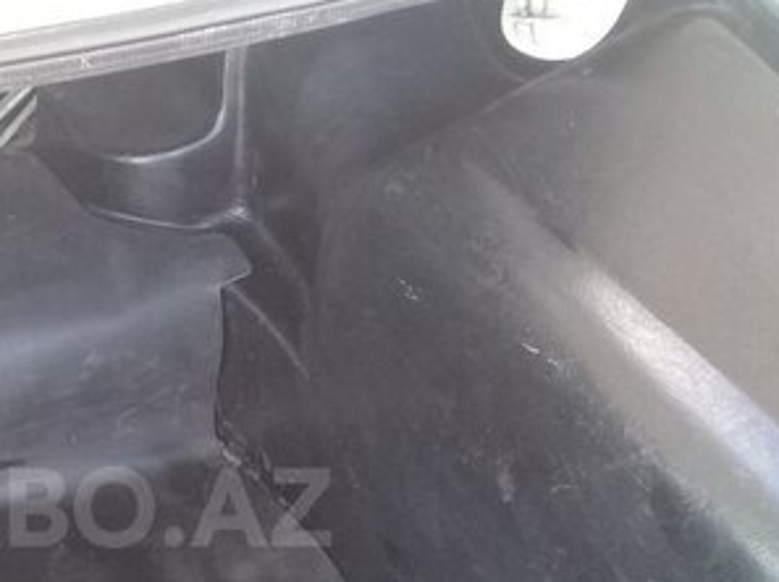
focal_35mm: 69
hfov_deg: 27.1
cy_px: 507
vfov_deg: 20.9
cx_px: 63
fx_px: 1551
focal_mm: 3.3
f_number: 2.2
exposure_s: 1/33
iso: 64
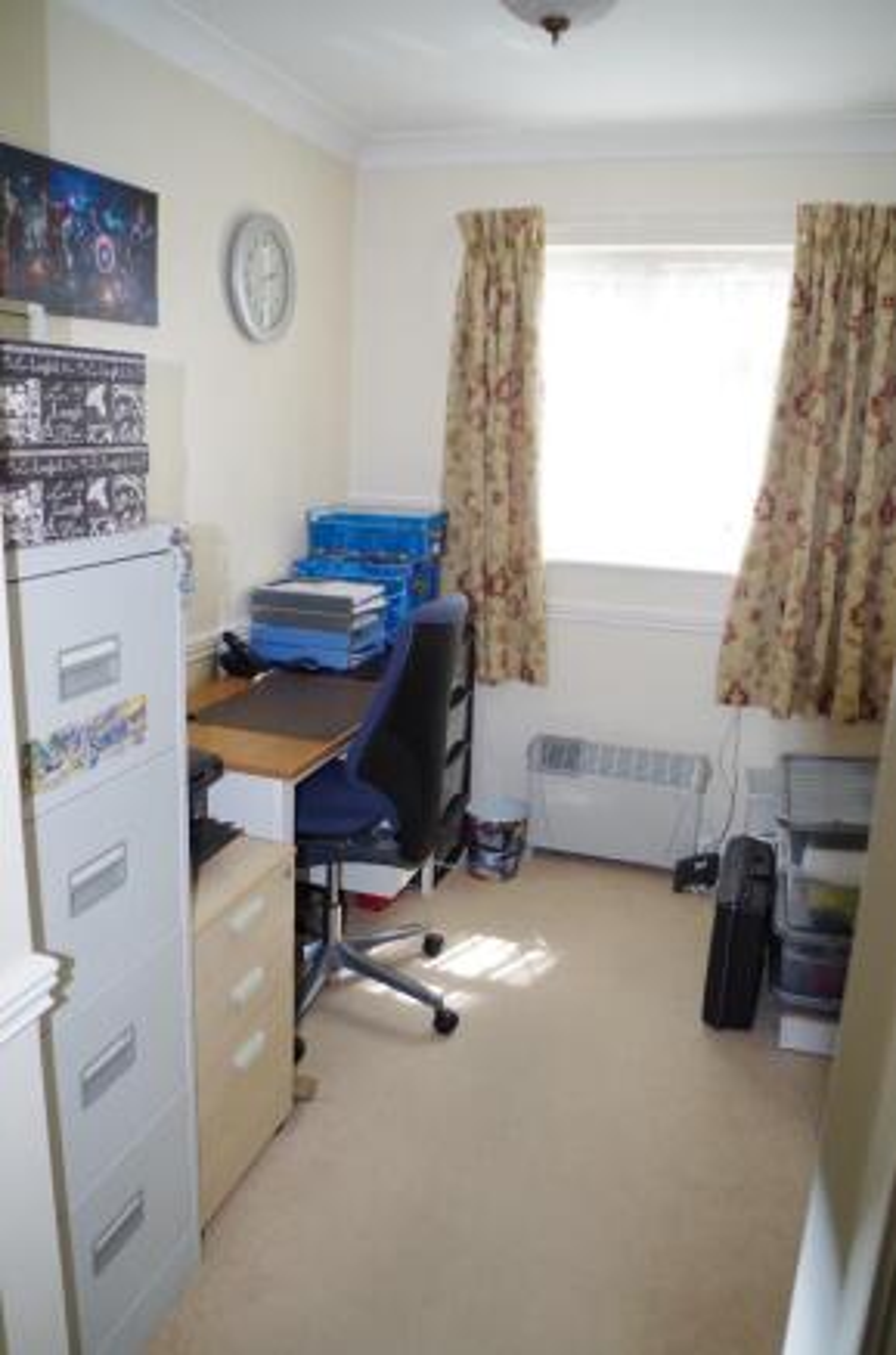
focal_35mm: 27
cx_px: 448
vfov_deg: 67.5
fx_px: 1014
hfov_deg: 47.7
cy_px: 678
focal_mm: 18
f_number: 3.5
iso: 400
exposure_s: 1/160
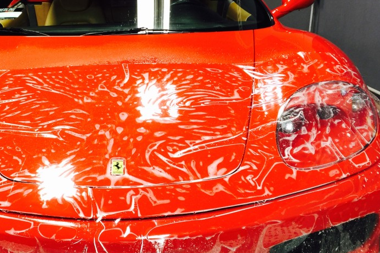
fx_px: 496
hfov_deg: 41.3
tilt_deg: -16.7
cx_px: 121
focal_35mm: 47
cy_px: 120
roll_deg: -0.4
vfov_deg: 28.6
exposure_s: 1/15
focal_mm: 4.15
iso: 50
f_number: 2.2
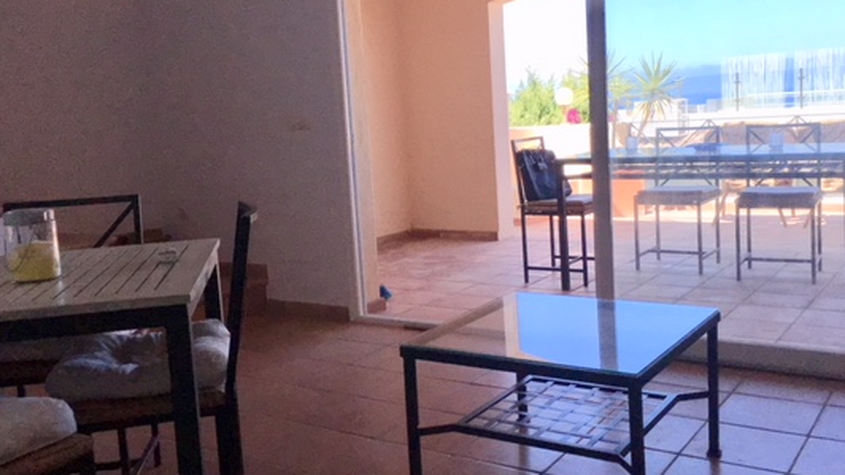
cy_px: 210
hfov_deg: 52.8
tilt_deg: -6.1
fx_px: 851
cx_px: 432
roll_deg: +2.9
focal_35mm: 38
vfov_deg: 31.1
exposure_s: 1/1789
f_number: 2.2
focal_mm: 4.15
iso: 125
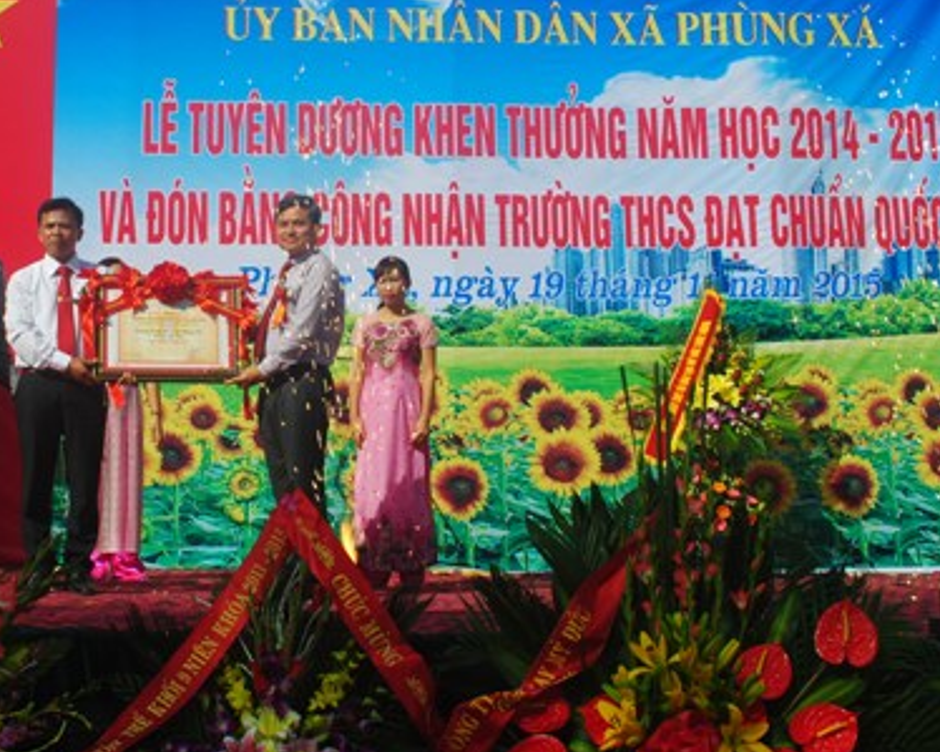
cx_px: 259
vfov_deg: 28.5
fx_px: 1474
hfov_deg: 34.8
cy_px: 284
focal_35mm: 53
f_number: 10
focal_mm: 22
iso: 100
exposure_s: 1/250
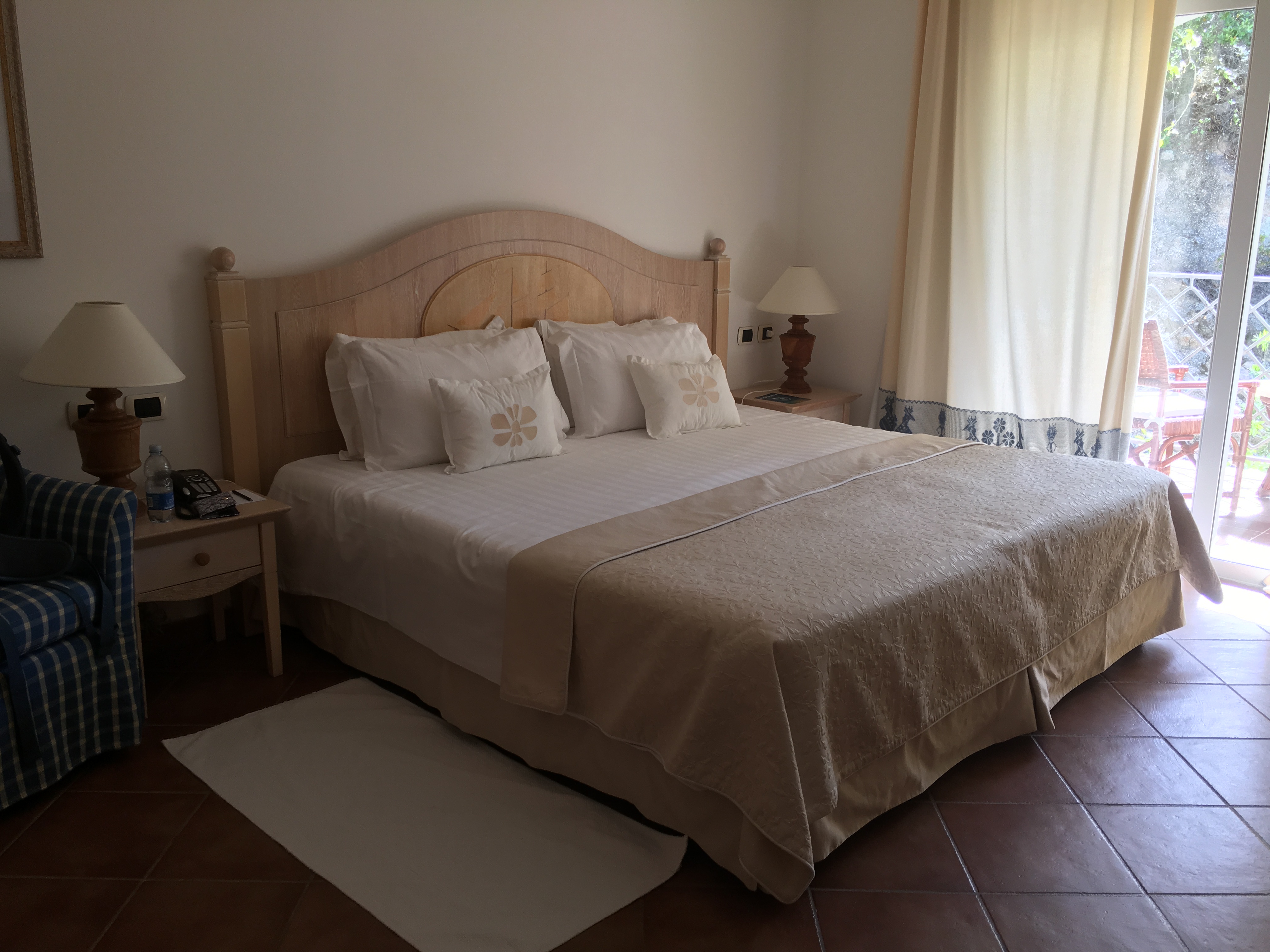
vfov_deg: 48.2
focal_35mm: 29
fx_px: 1064
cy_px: 476
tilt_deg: -12.5
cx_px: 635
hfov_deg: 61.7
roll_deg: -1.0
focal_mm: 4.15
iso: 25
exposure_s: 1/50
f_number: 2.2
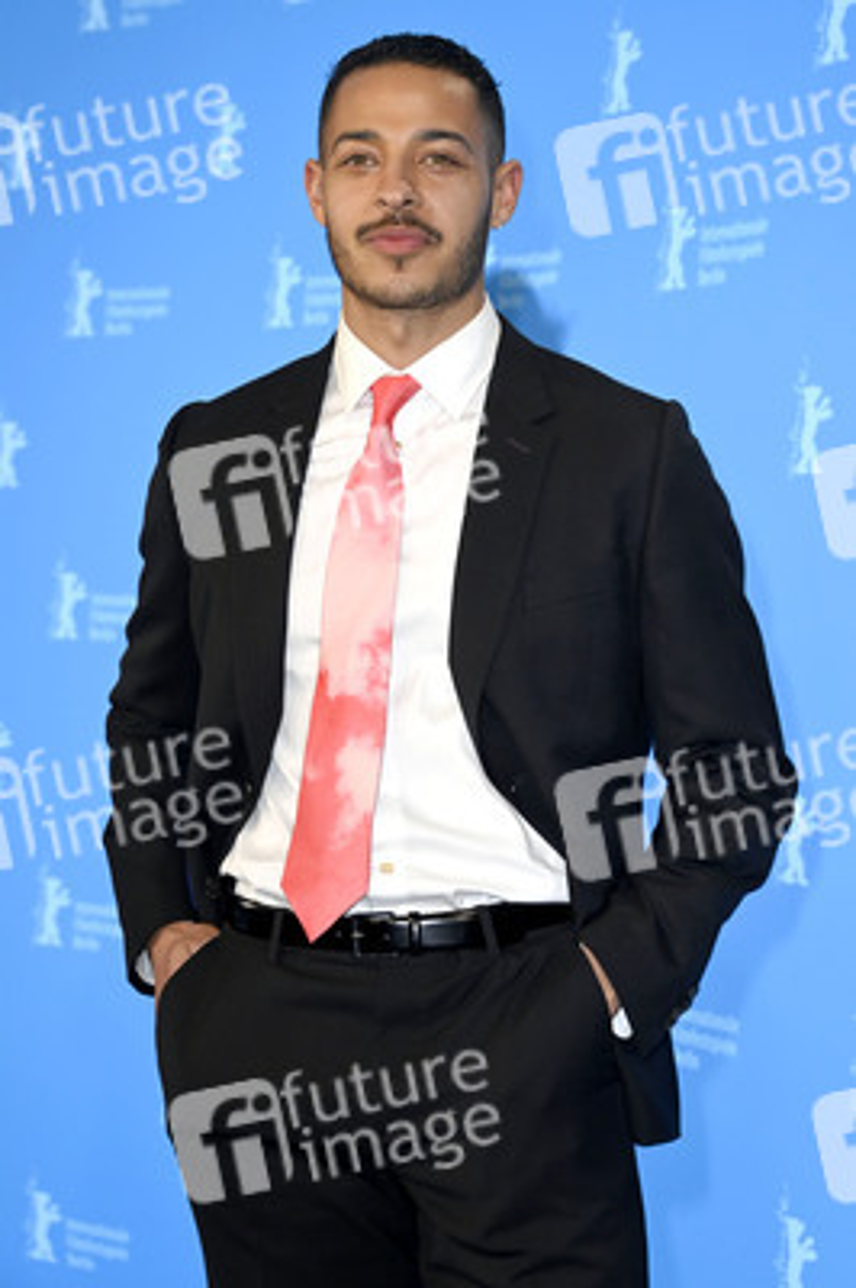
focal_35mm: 78
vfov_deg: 26.0
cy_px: 644
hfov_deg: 17.5
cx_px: 428
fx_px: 2787
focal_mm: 78
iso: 800
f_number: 5.6
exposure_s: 1/200
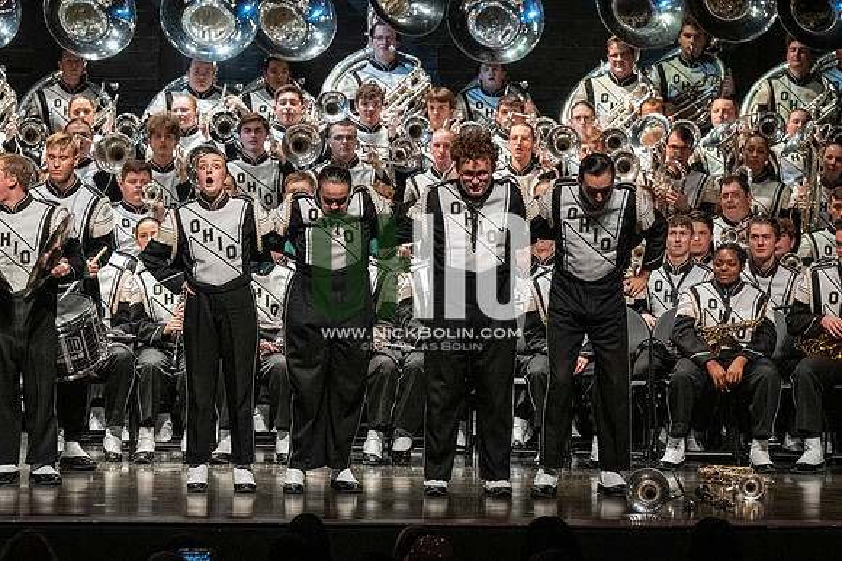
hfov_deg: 9.2
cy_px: 280
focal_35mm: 225
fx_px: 5259
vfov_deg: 6.1
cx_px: 421
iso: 4000
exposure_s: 1/500
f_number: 4
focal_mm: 150
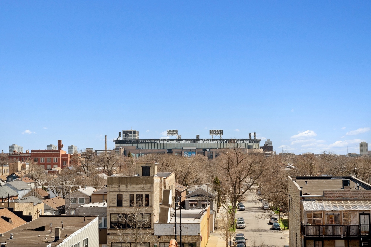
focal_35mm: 70
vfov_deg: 19.4
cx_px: 186
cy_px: 124
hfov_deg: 28.9
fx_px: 721
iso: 400
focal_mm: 70
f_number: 8
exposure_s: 1/2500
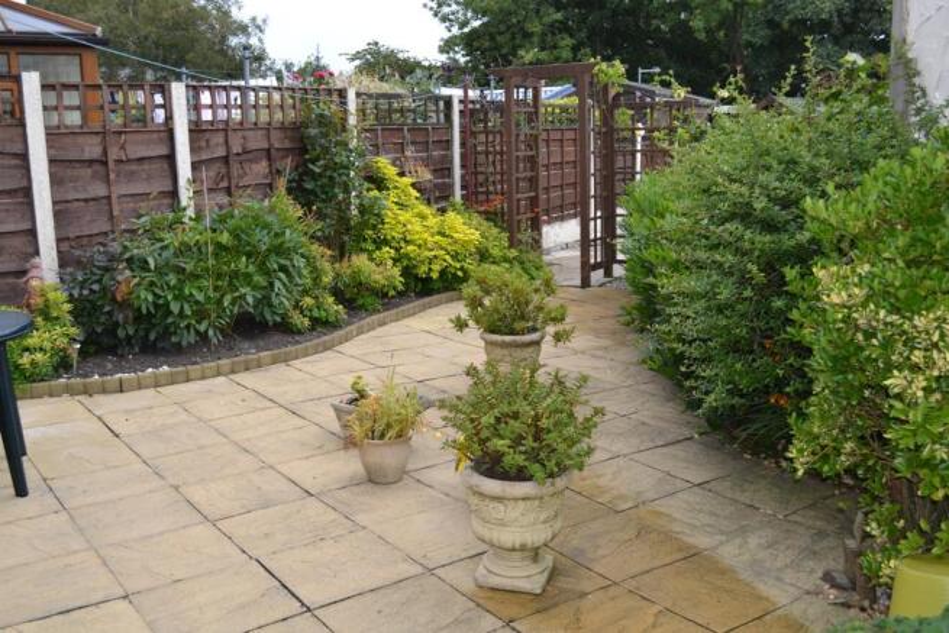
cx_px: 474
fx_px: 949
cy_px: 316
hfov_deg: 53.1
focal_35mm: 36
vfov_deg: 36.9
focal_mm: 24
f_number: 5
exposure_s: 1/200
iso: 100
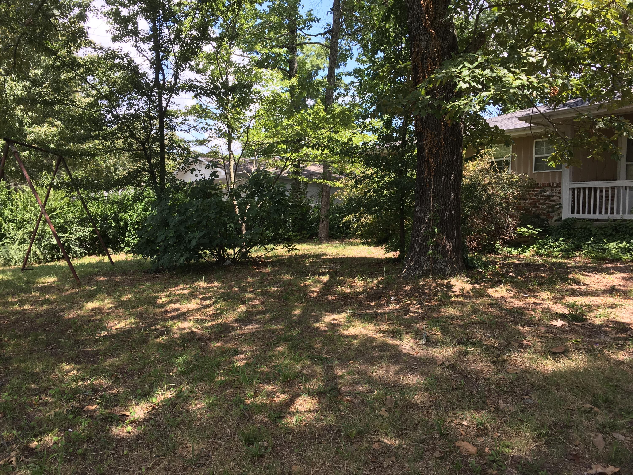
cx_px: 316
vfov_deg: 48.2
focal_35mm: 29
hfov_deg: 61.7
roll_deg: -2.2
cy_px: 238
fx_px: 530
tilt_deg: -2.5
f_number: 2.2
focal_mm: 4.15
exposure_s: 1/293
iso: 25
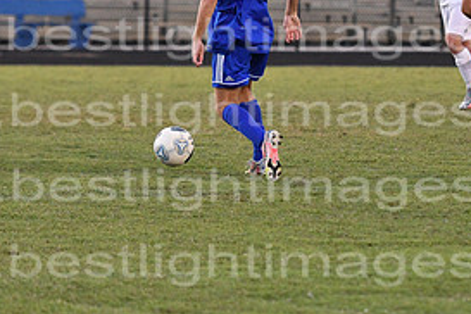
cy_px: 1
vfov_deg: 3.3
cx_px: 236
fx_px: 5416
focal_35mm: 414
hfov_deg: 5.0
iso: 3200
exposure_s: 1/800
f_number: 3.2
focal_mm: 130
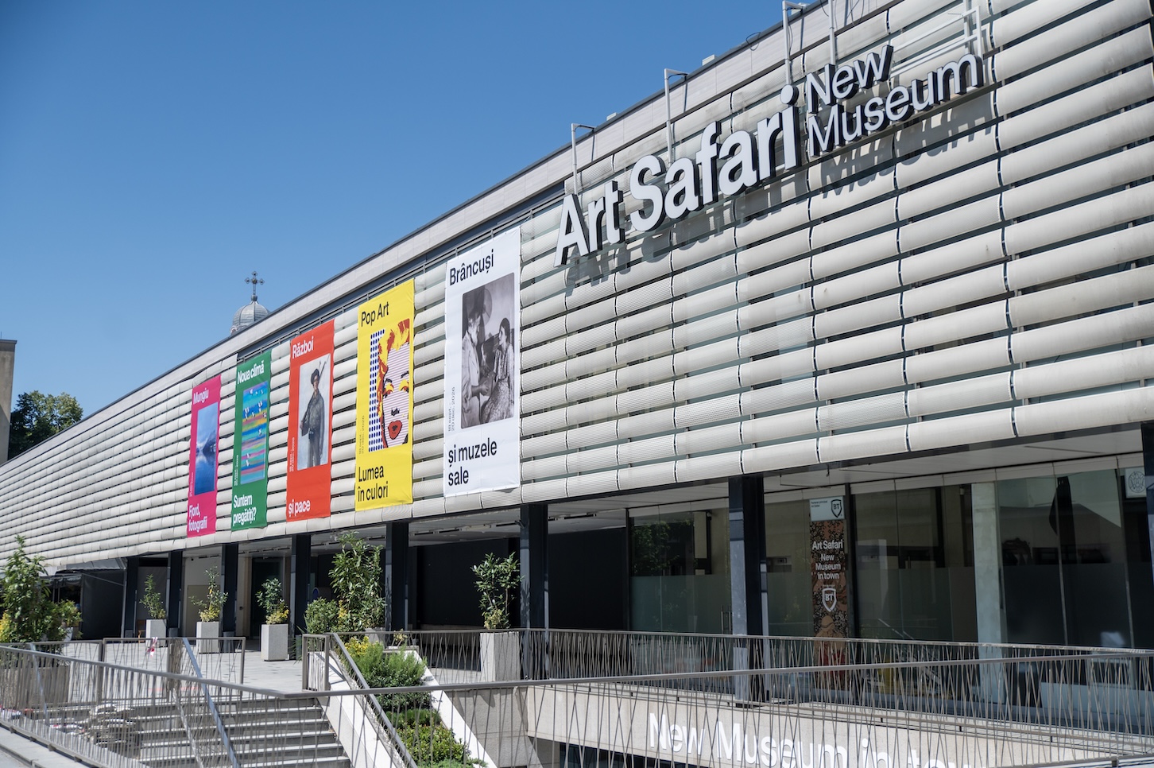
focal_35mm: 42
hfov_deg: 46.4
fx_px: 1345
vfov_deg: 31.8
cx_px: 577
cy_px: 384
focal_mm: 42
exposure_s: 1/8000
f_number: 2.8
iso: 320
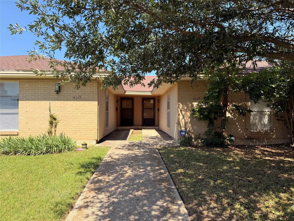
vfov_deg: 56.8
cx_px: 147
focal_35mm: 24
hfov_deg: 71.6
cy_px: 110
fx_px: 204
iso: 80
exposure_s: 1/1618
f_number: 1.78
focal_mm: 6.76
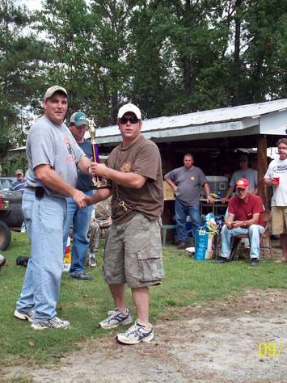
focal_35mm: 50
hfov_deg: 29.1
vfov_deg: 38.2
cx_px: 125
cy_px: 192
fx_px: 553
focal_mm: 6.2
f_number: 2.8
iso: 80
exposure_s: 1/633
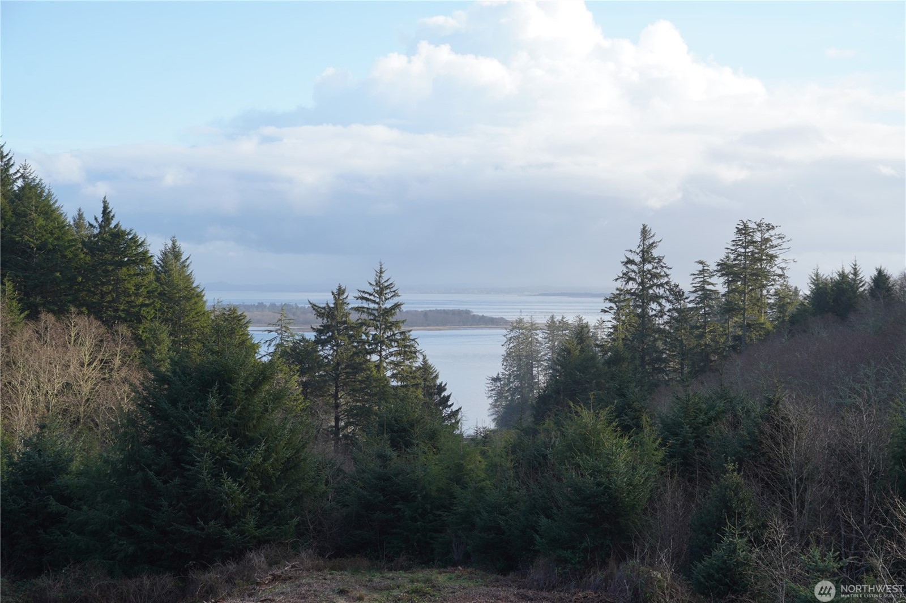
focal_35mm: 62
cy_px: 302
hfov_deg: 32.4
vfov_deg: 21.9
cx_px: 453
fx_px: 1560
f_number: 4.5
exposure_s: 1/250
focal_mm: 62
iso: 100
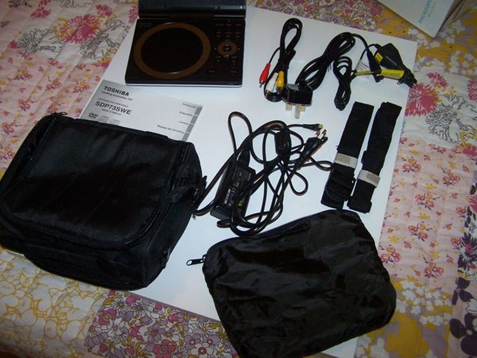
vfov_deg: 37.7
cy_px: 179
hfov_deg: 49.0
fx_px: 524
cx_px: 238
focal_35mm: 38
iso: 140
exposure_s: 1/60
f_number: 2.8
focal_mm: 6.3
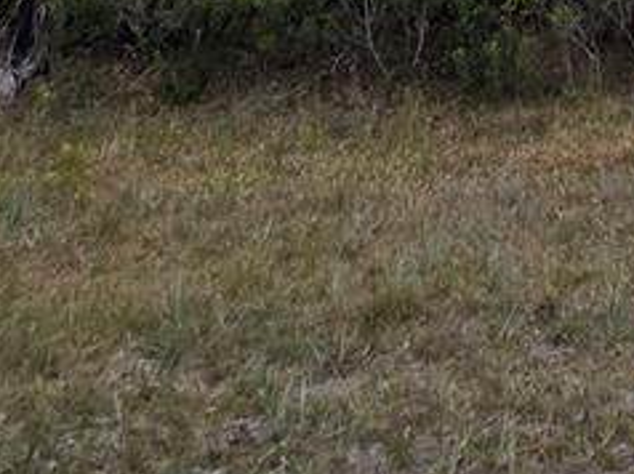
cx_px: 799
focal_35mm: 56
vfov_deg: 17.2
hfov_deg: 28.8
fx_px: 1025
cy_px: -525
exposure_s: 1/2071
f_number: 2.2
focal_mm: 2.2
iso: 50
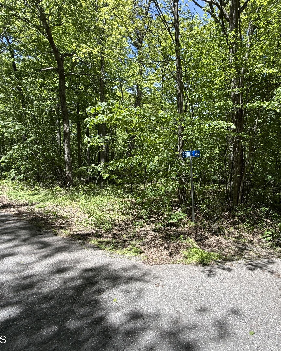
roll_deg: +2.3
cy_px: 173
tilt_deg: +0.7
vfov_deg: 83.3
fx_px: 198
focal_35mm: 19
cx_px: 197
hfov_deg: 67.9
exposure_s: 1/316
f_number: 2.2
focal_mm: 2.22
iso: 50
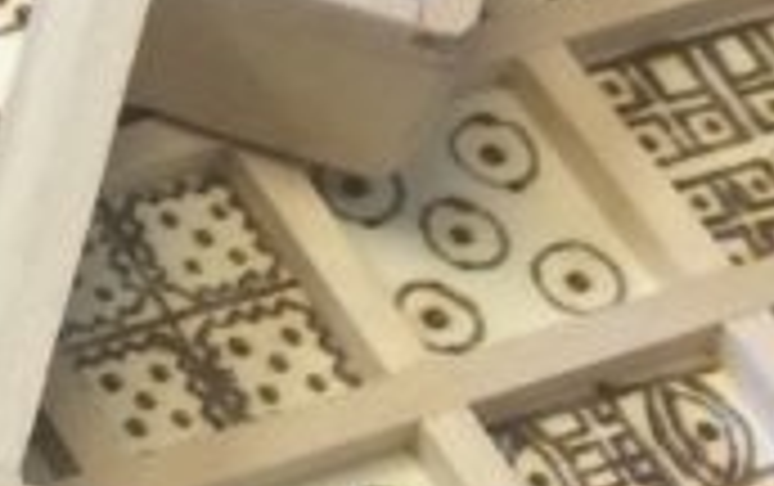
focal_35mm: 183
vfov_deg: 7.1
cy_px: -238
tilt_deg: -50.1
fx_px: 3865
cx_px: -1022
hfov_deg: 10.1
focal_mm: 4.15
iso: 100
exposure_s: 1/33
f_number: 2.2
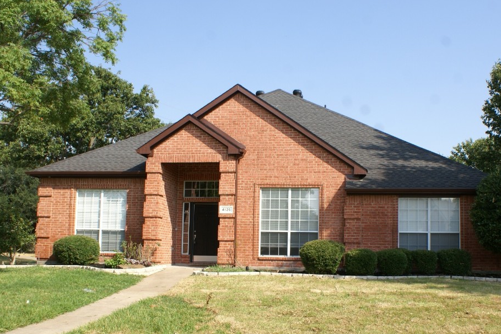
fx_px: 529
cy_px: 193
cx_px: 281
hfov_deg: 50.6
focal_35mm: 38
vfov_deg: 35.0
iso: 100
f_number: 10
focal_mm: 20
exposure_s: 1/100
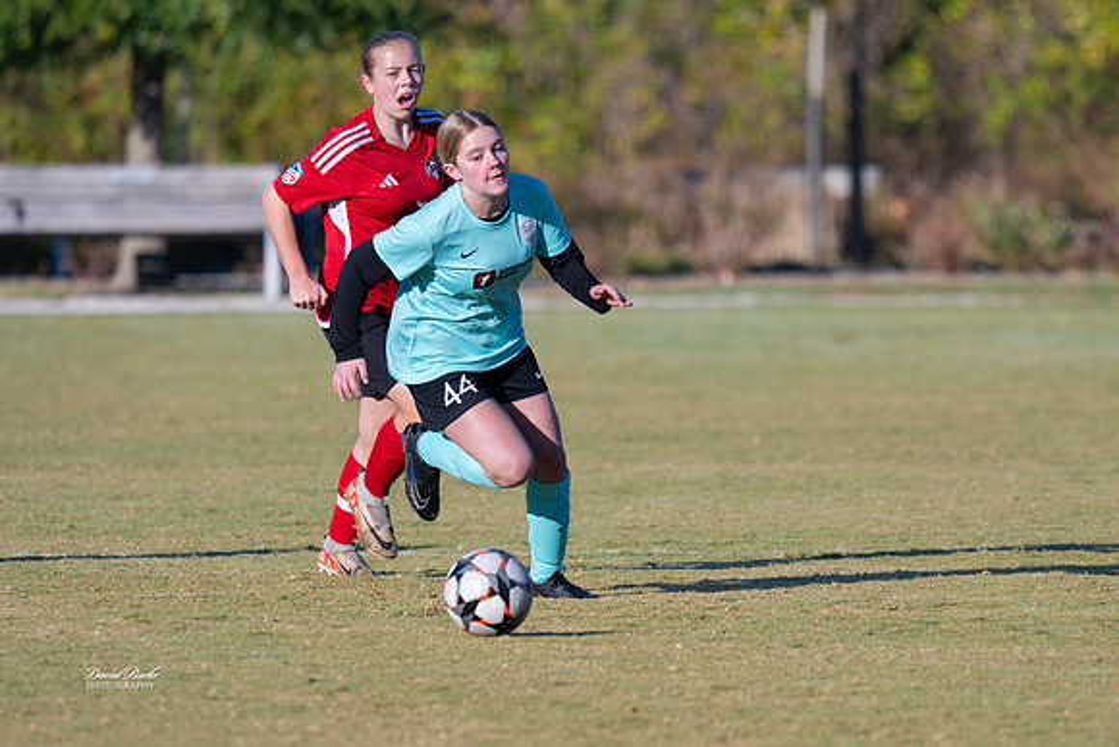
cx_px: 582
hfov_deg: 3.6
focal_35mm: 571
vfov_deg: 2.4
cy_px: 426
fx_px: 17754
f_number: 6
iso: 250
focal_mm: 460
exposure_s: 1/1000
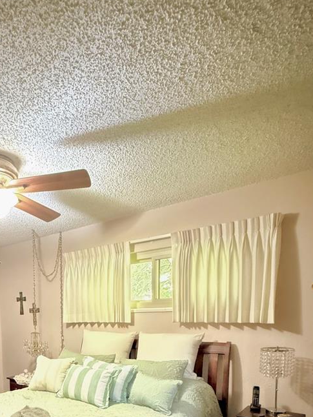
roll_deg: +0.9
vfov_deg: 60.5
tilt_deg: -5.6
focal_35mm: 26
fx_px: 313
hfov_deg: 50.1
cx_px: 65
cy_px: 347
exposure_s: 1/15
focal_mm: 2.22
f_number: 2.2
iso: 3200
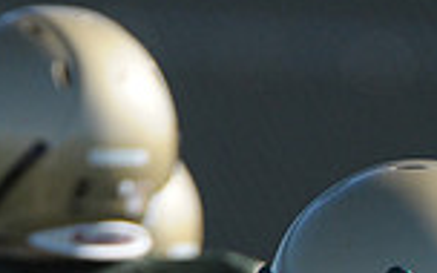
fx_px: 27797
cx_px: 352
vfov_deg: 0.6
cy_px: 698
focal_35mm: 2334
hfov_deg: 0.9
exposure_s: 1/3200
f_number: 4
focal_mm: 400
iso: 640
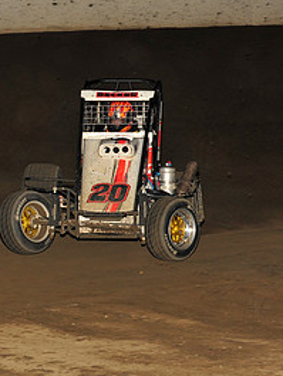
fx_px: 2287
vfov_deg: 9.4
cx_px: -119
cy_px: 176
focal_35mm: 210
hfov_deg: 7.0
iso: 800
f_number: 6.3
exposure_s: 1/320
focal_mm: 100
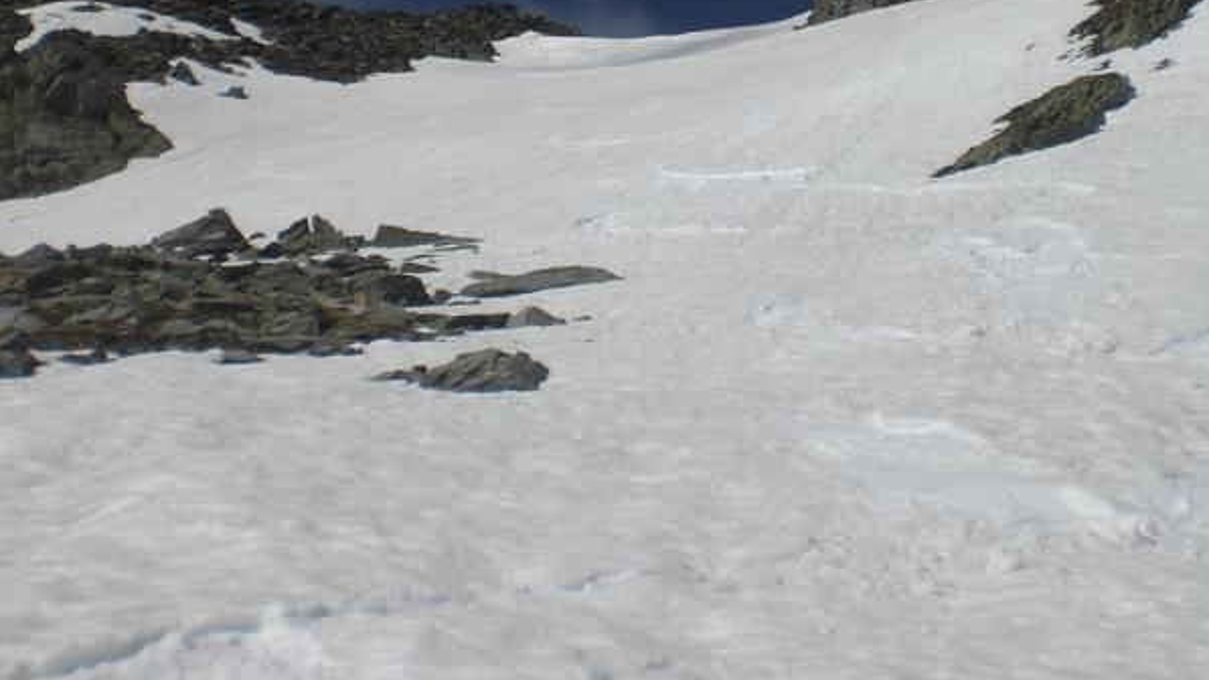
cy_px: 87
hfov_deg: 32.8
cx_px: 672
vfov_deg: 18.6
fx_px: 2052
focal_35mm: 64
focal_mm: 6.3
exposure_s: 1/1250
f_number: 4.4
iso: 50
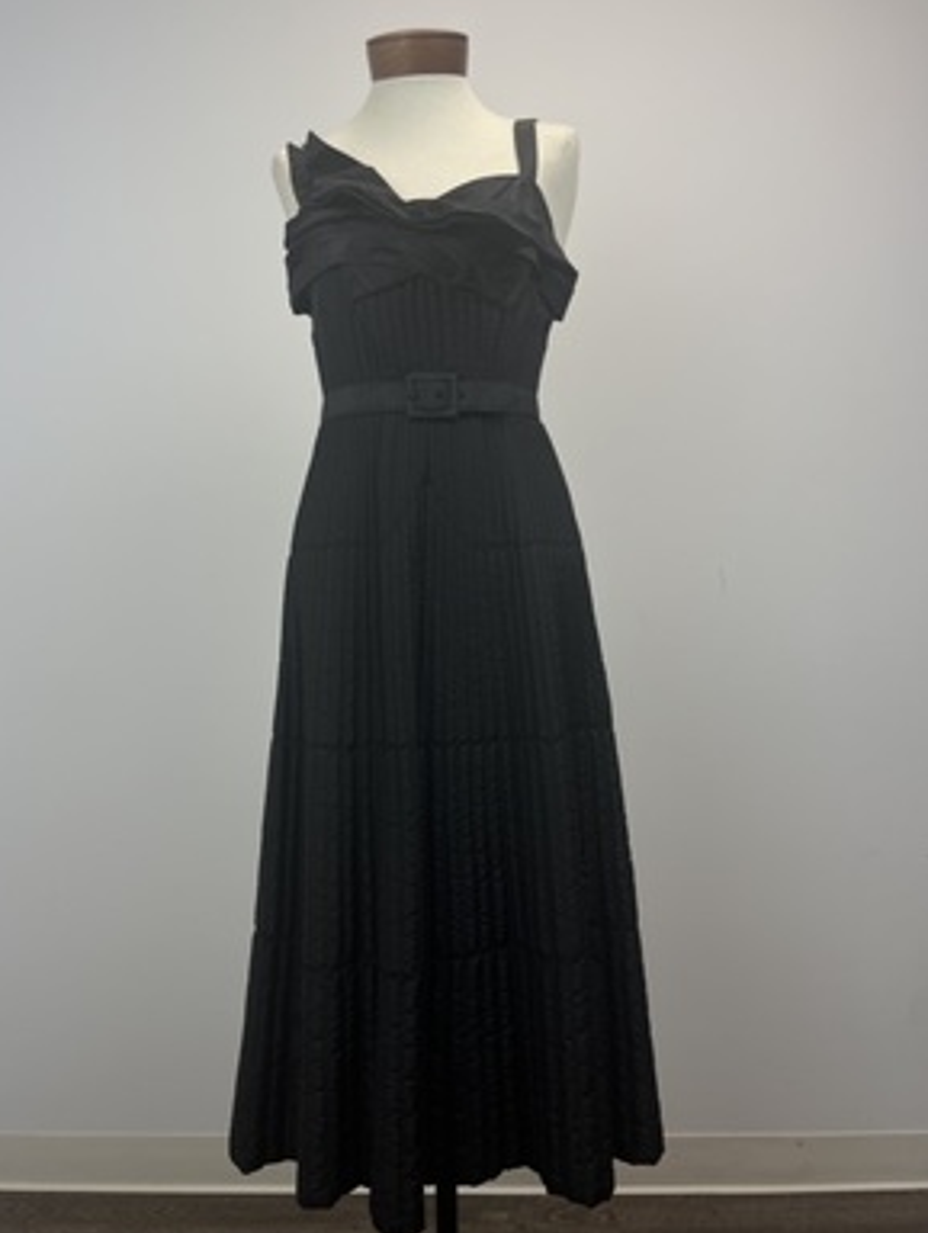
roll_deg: +1.2
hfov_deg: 51.4
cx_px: 450
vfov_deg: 65.3
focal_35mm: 27
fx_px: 963
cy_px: 628
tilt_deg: -0.1
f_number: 1.6
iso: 50
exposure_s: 1/437
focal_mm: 5.1
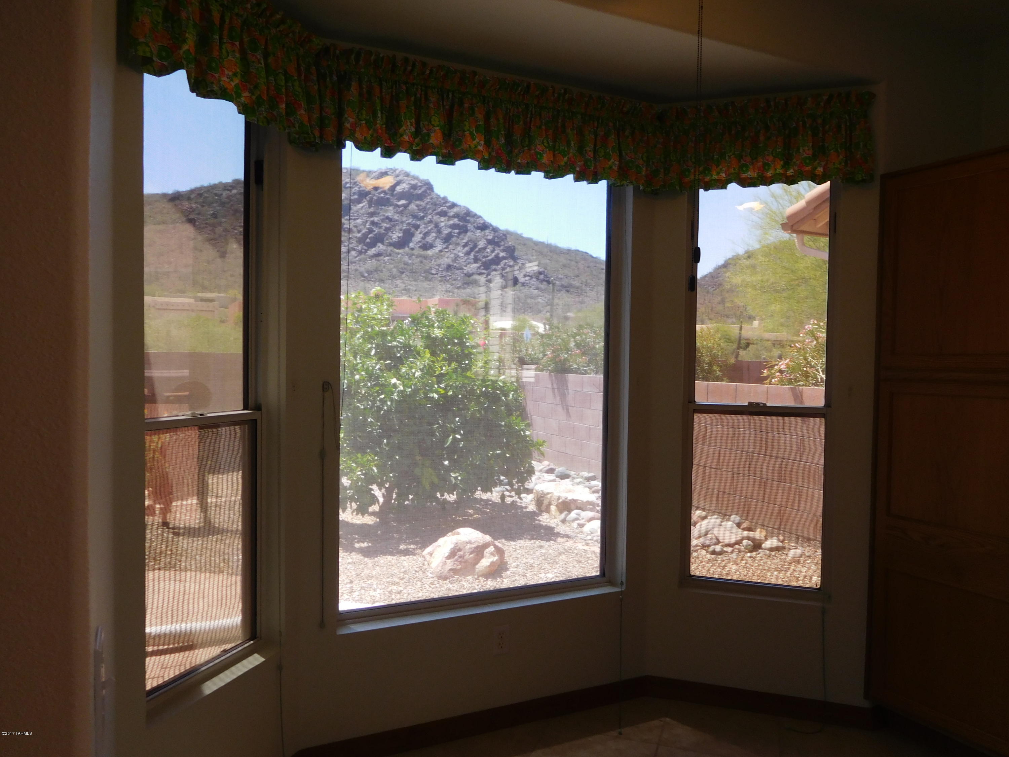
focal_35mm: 25
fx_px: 729
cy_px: 378
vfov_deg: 54.9
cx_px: 504
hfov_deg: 69.4
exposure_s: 1/50
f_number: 3.4
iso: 125
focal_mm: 4.5
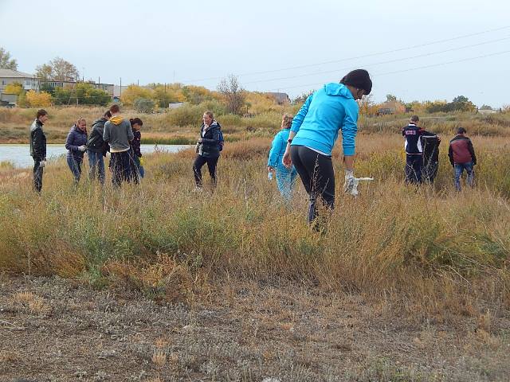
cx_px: 255
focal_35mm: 94
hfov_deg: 20.9
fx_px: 1385
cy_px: 191
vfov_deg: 15.7
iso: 125
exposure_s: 1/500
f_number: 4.4
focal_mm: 16.6
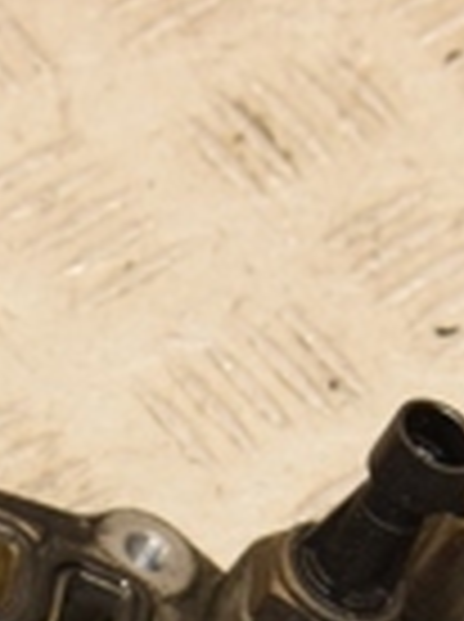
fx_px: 4088
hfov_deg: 6.5
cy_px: 765
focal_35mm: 228
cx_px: 140
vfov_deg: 8.6
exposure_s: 1/200
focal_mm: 34
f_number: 6.3
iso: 800
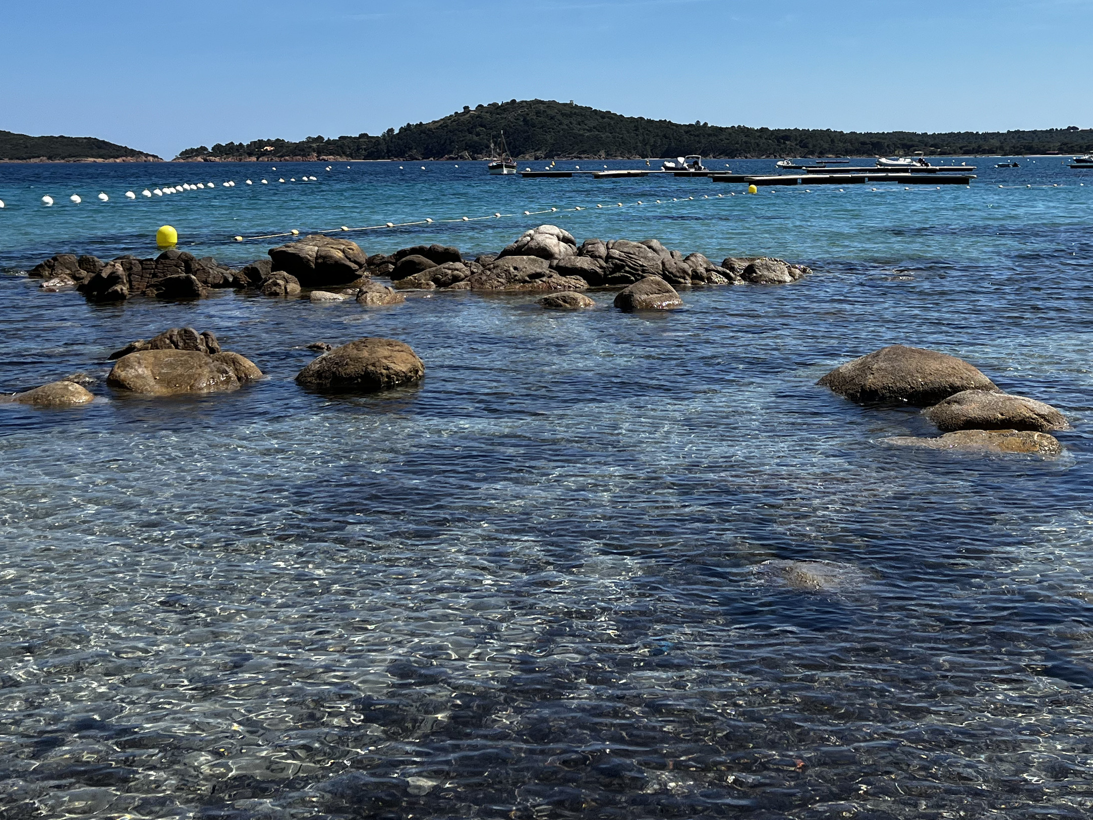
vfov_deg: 29.7
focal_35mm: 48
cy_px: 194
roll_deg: +0.7
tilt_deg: -1.3
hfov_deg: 39.5
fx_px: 1516
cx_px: 648
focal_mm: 5.7
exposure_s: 1/6211
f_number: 1.5
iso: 50
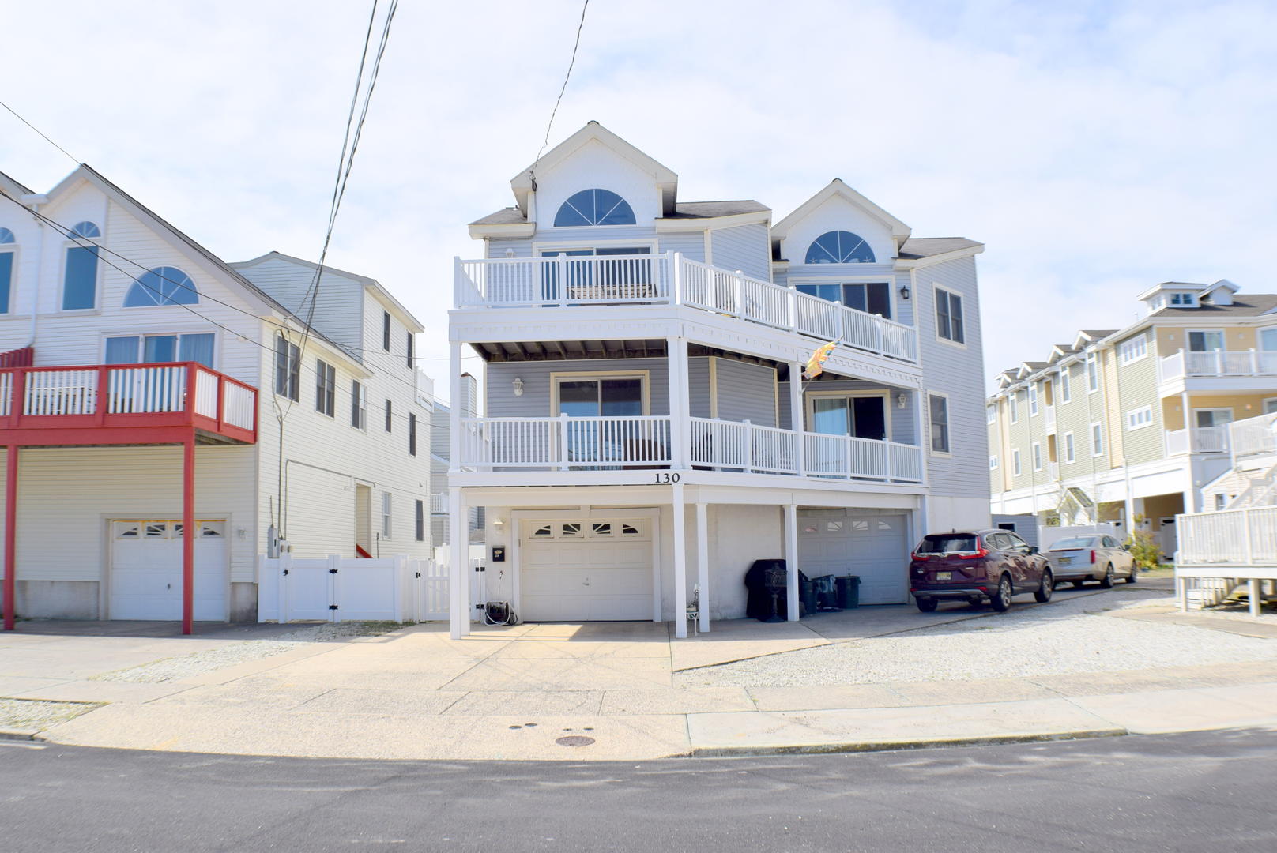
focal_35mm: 39
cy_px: 426
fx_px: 1384
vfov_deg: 34.3
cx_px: 638
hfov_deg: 49.5
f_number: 10
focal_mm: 26
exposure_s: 1/400
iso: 200
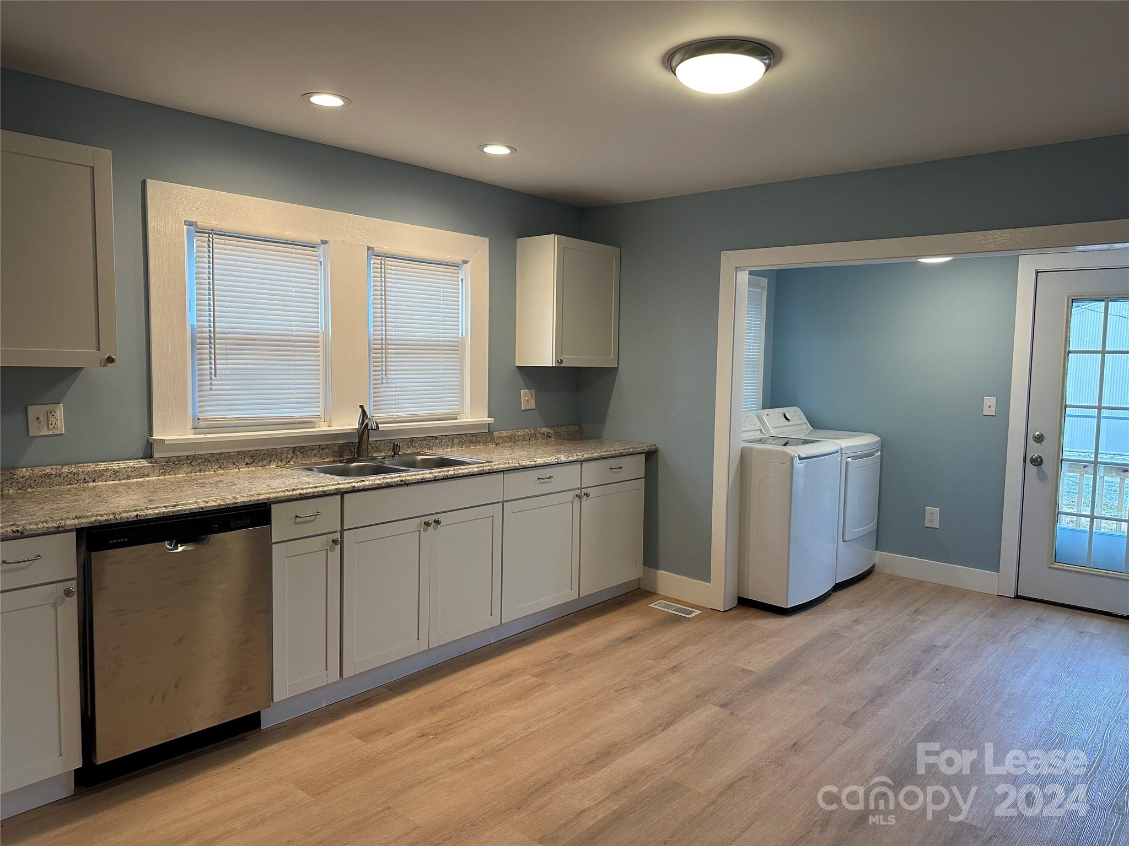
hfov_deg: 71.6
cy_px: 423
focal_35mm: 24
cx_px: 564
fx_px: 783
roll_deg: -0.9
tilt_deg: -4.9
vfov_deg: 56.8
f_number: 1.78
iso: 200
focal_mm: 6.86
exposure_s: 1/120
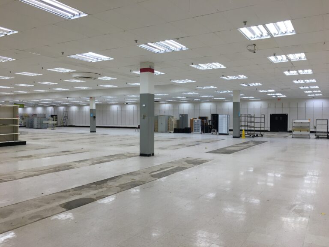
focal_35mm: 29
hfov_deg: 61.7
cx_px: 164
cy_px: 124
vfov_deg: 48.2
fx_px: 276
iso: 25
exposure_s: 1/40
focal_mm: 4.15
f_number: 2.2
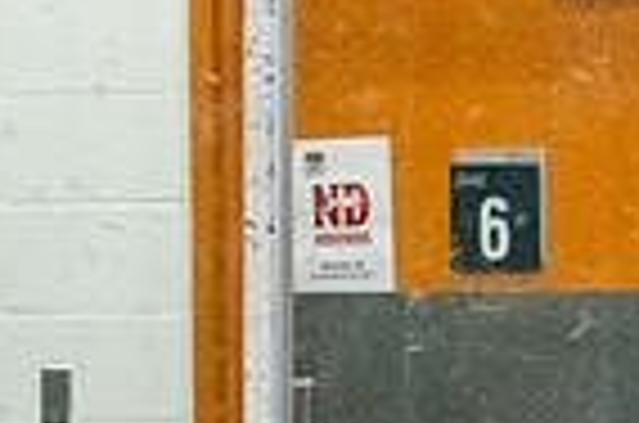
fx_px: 14894
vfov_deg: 1.6
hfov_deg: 2.5
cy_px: 719
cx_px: -477
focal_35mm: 841
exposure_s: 1/800
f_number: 2.8
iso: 4000
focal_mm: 80
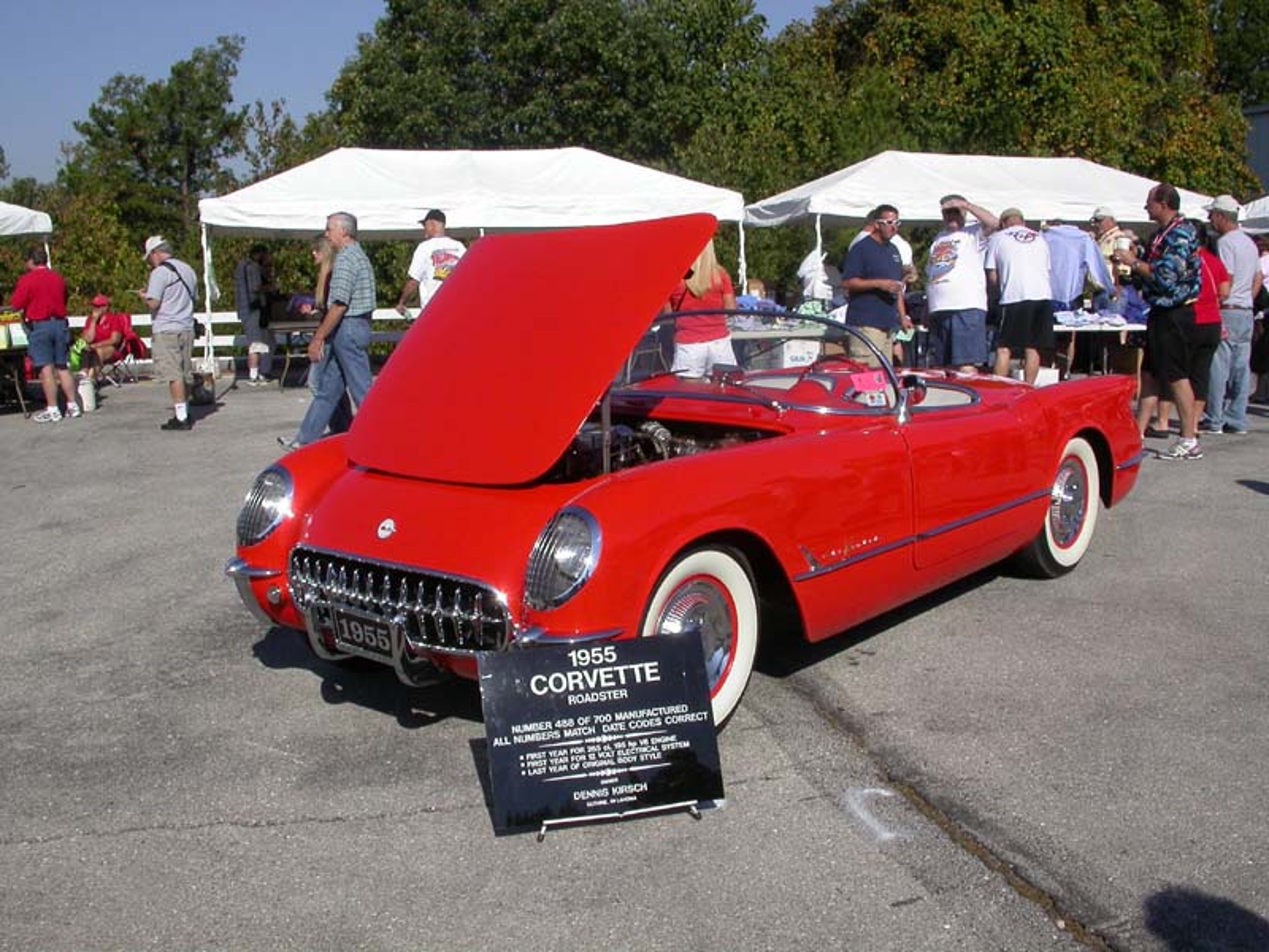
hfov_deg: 49.0
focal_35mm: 38
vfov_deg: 37.7
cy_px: 476
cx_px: 634
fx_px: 1393
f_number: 7.5
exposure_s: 1/569
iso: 100
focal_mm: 7.85
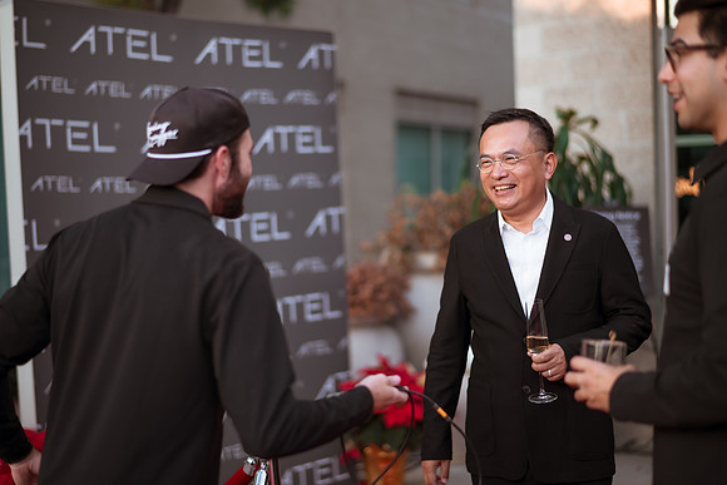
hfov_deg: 34.5
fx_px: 1171
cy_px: 242
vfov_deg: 23.4
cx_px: 364
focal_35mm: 58
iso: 250
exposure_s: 1/1000
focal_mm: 58
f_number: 1.4
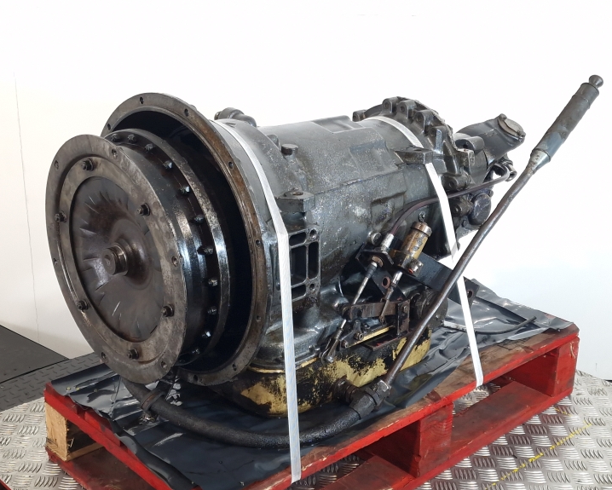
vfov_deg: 56.8
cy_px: 241
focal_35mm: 25
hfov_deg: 68.1
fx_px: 453
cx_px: 298
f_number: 1.8
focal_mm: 6.4
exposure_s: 1/50
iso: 100
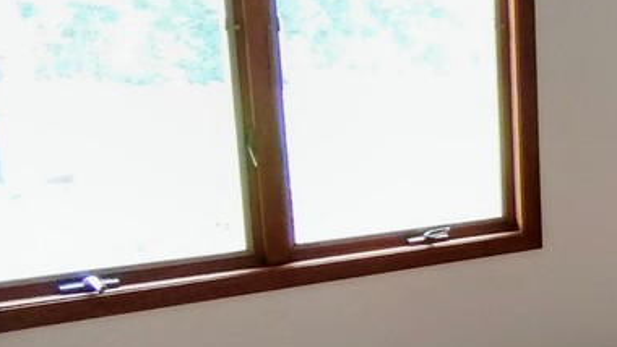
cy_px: 245
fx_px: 1080
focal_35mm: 66
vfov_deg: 18.2
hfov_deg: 21.4
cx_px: 1099
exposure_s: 1/40
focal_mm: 2.13
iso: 353
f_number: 2.2
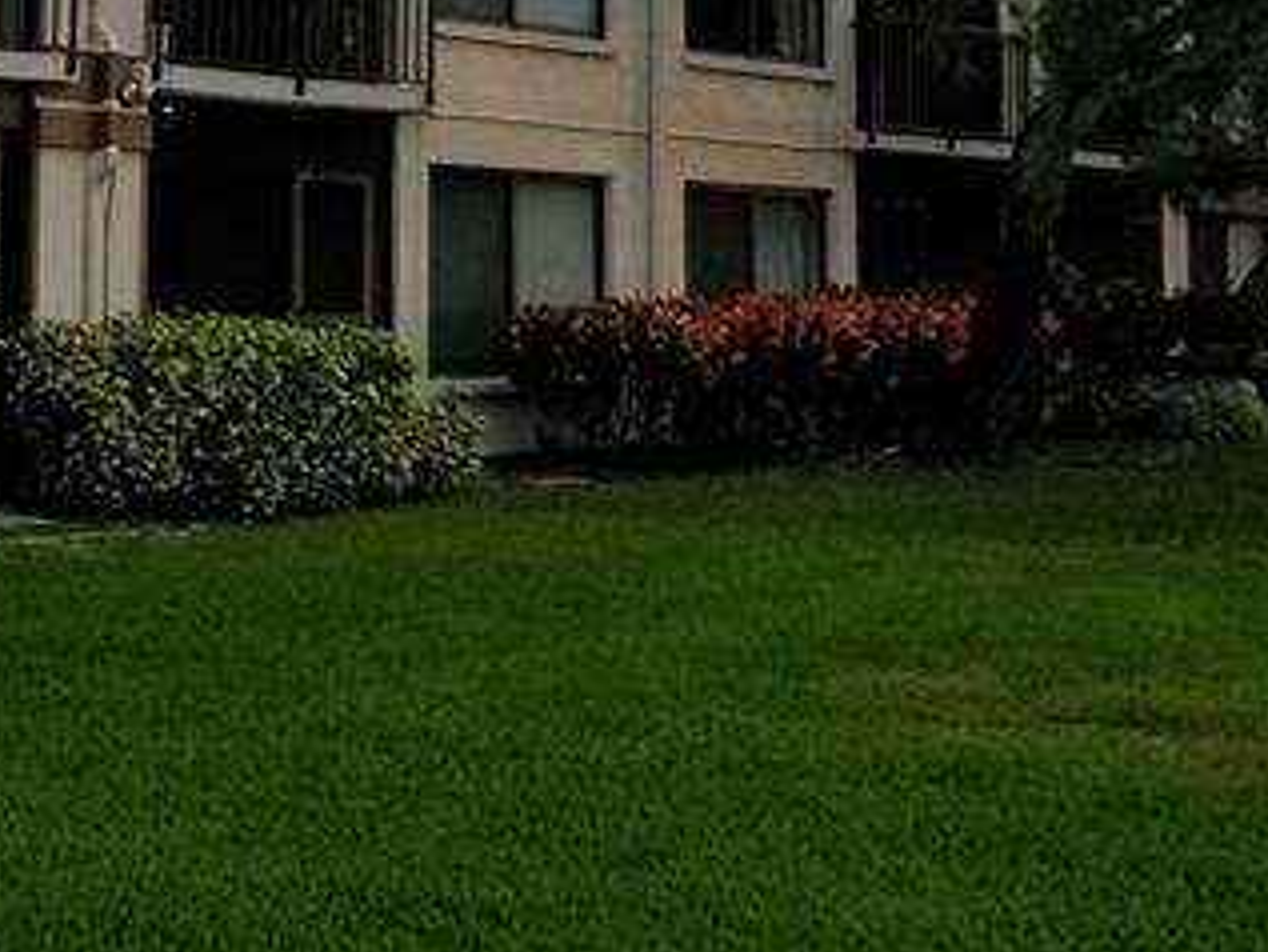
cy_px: -196
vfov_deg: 16.8
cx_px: 4
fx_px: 3078
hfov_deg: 22.4
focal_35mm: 84
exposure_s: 1/236
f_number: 1.7
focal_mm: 4.25
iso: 50
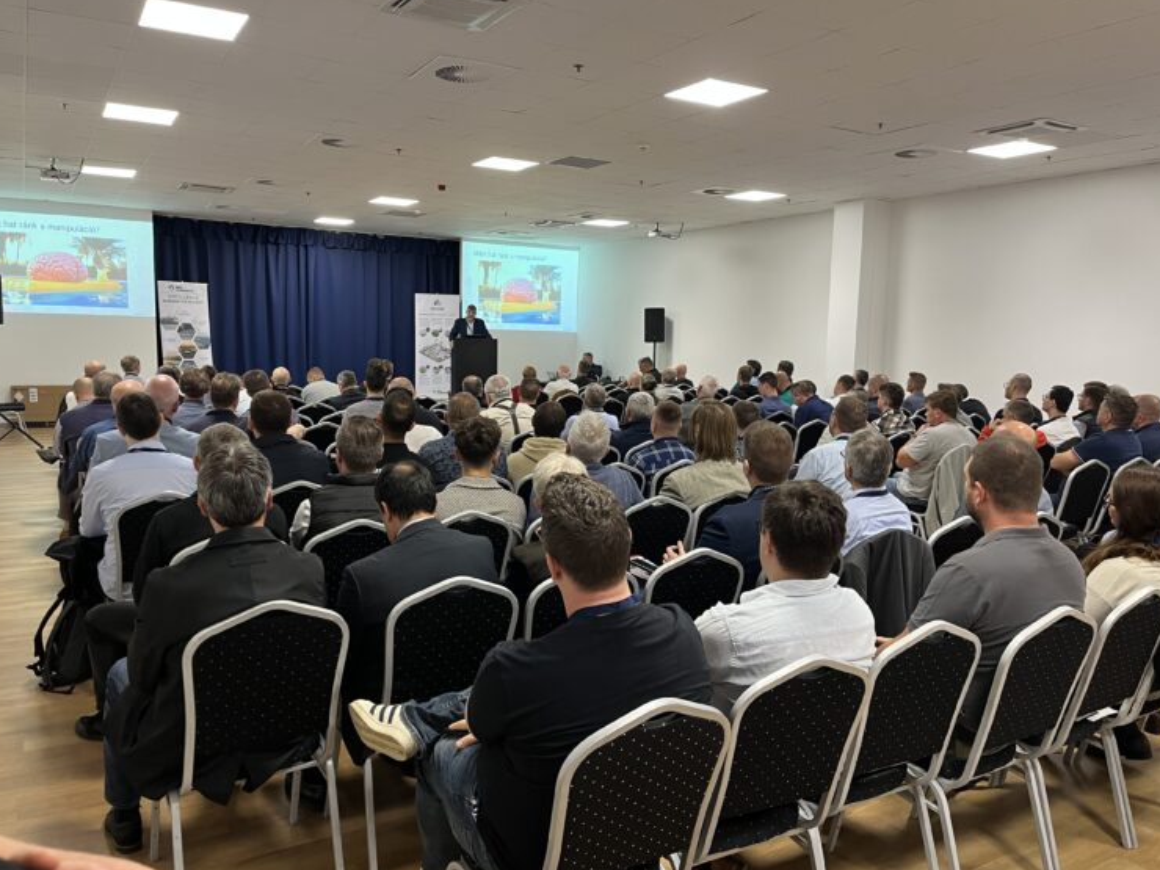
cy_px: 431
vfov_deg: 51.4
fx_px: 905
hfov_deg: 65.3
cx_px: 577
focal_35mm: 27
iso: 160
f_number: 1.6
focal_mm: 5.1
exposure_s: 1/50
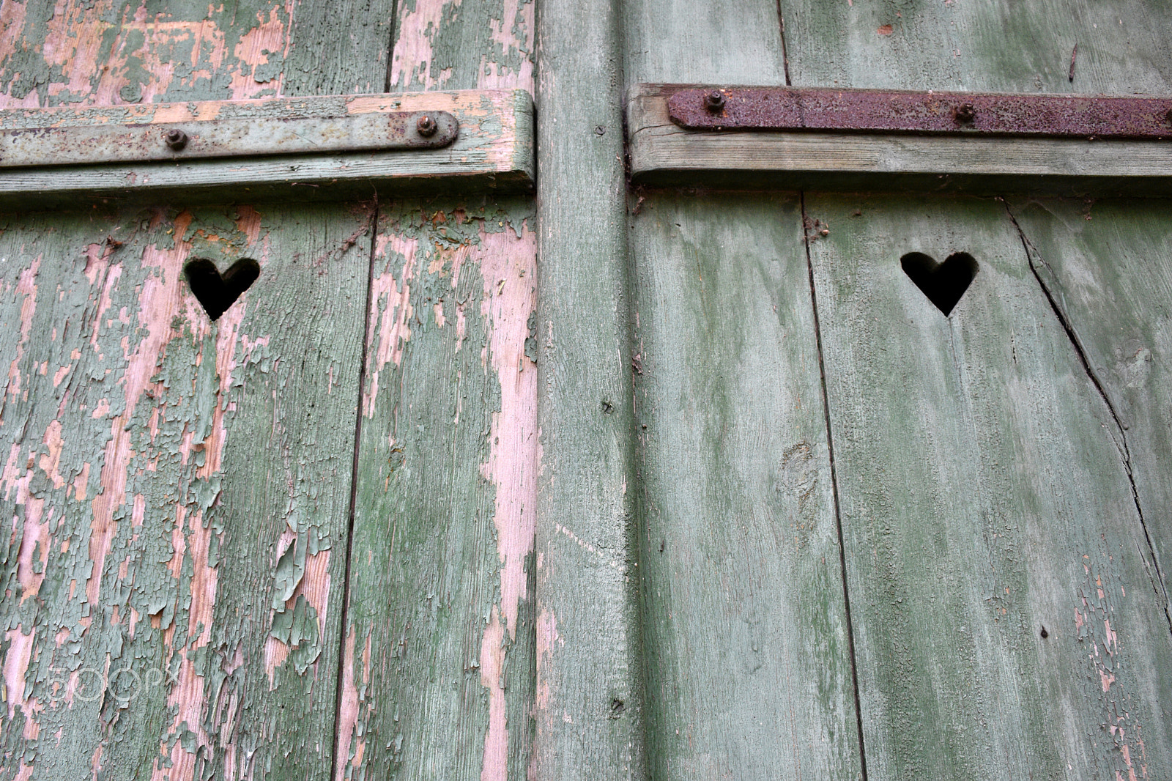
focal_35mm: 33
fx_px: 1074
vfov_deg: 40.0
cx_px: 586
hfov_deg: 57.2
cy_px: 390
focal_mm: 22
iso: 1000
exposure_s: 1/200
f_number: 8
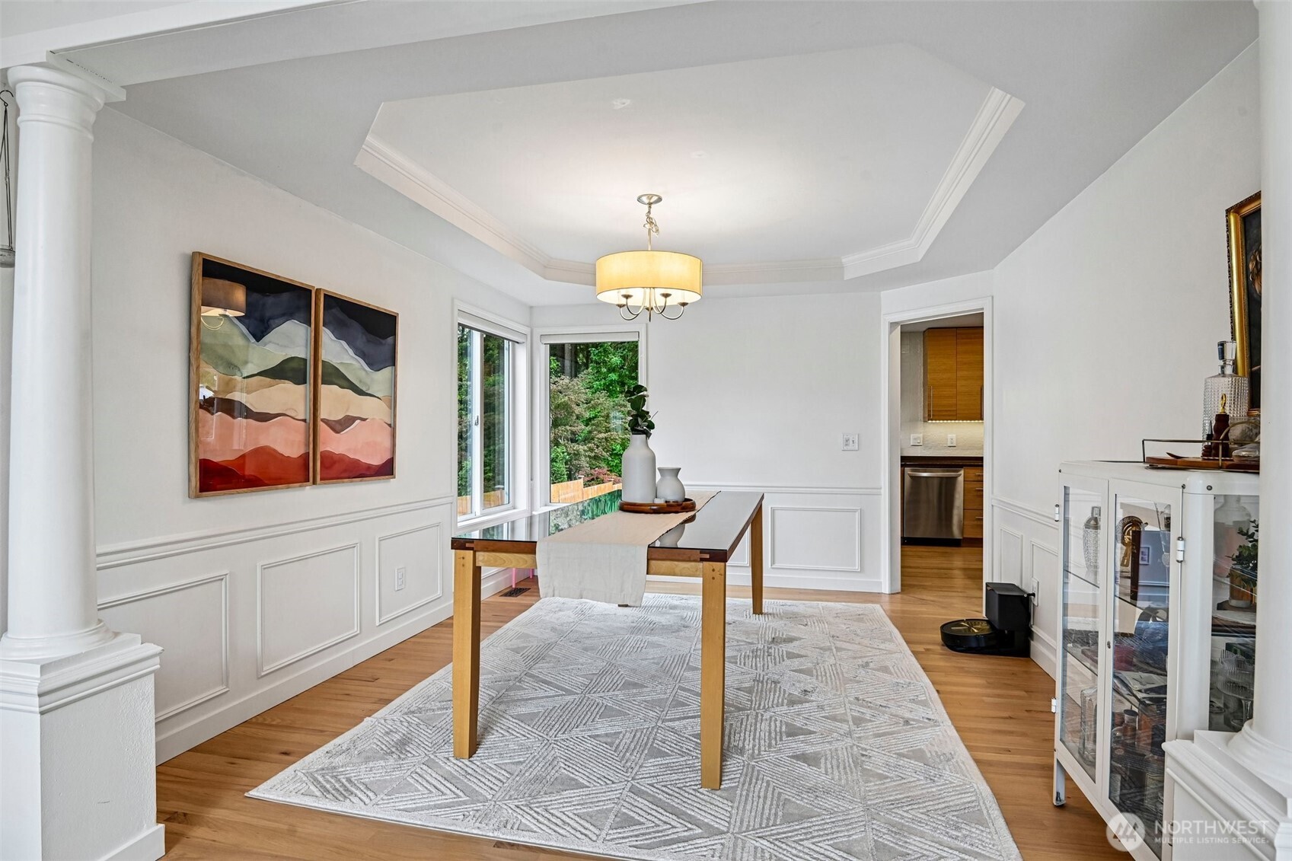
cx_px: 646
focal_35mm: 19
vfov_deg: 64.5
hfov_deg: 86.9
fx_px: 682
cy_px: 430
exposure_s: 1/40
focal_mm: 19
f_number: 8
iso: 400
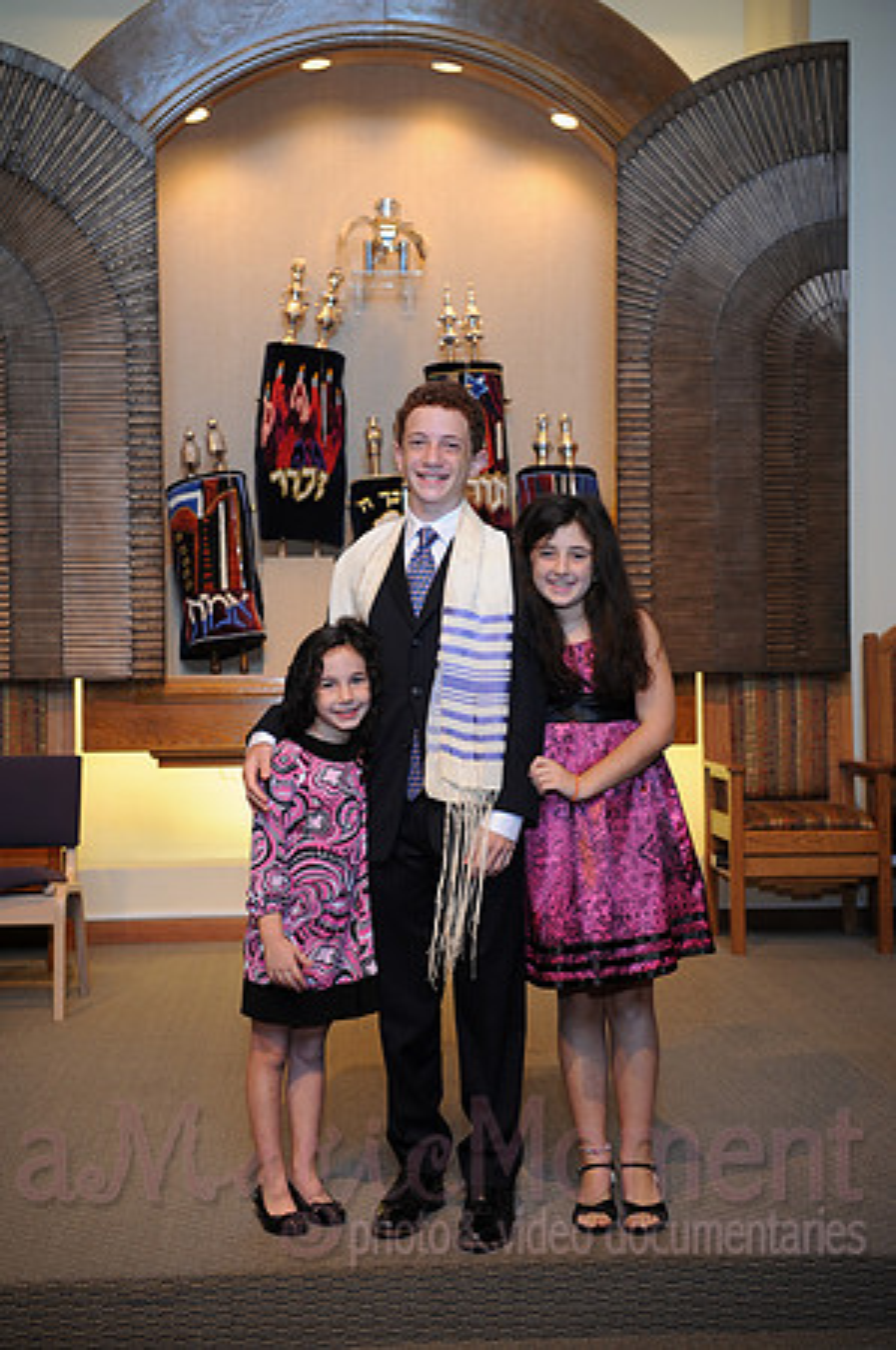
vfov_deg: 38.2
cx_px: 448
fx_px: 1946
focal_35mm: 52
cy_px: 675
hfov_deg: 25.9
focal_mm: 52
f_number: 4.5
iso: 500
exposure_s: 1/50
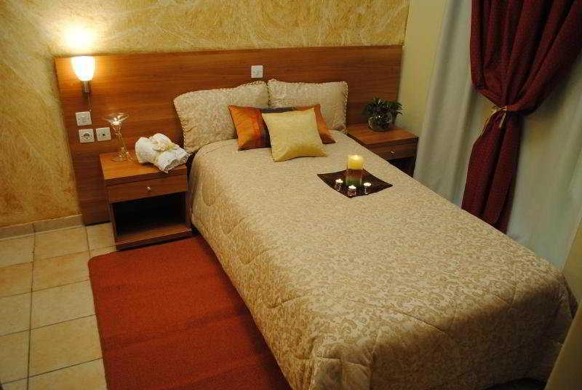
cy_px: 195
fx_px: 437
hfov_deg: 67.3
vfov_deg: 48.1
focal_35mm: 27
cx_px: 291
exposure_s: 1/30
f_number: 3.5
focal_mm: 18
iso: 360
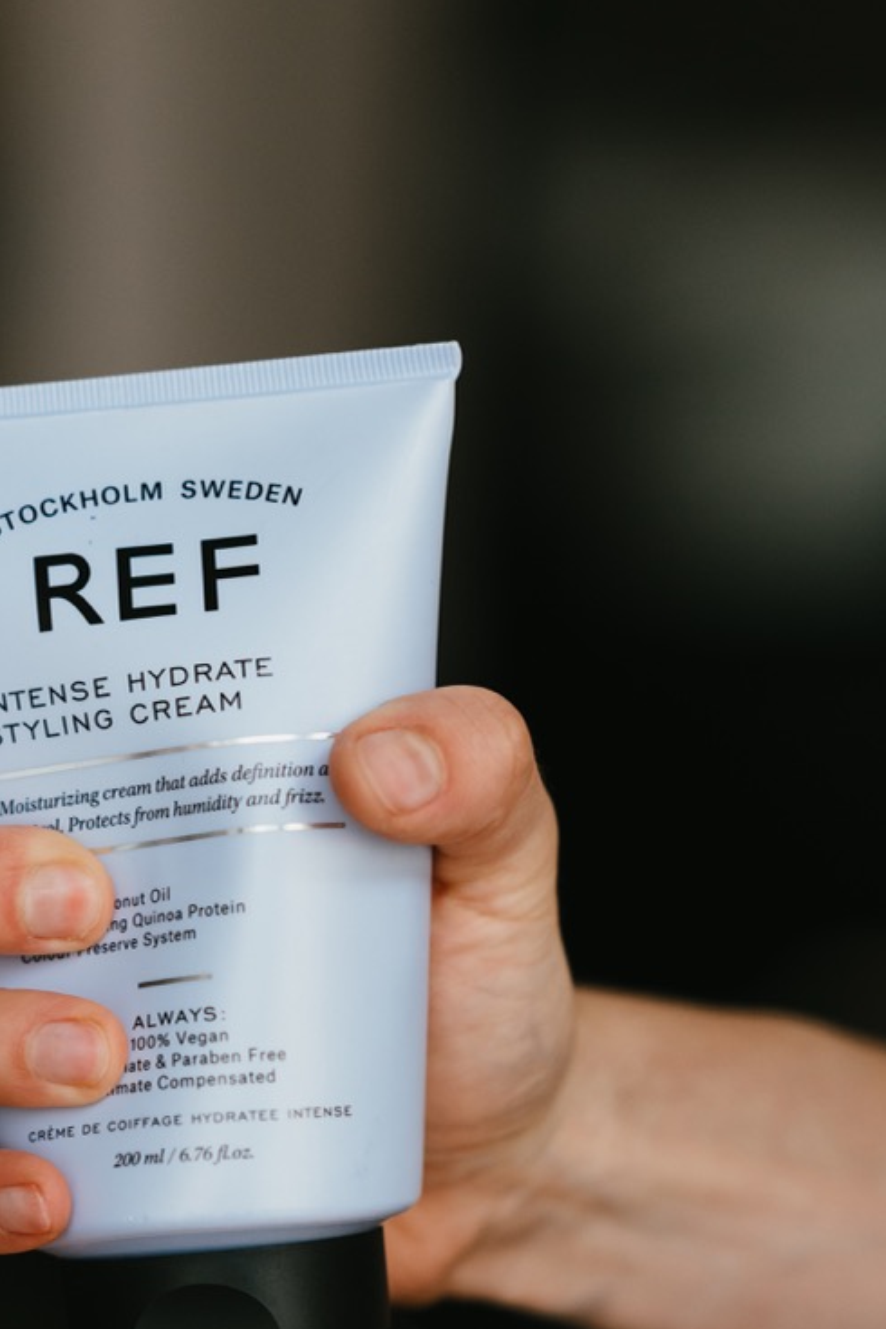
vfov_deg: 13.8
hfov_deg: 9.3
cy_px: 994
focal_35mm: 148
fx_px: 5463
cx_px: 247
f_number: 2.2
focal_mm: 85
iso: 1000
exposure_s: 1/640
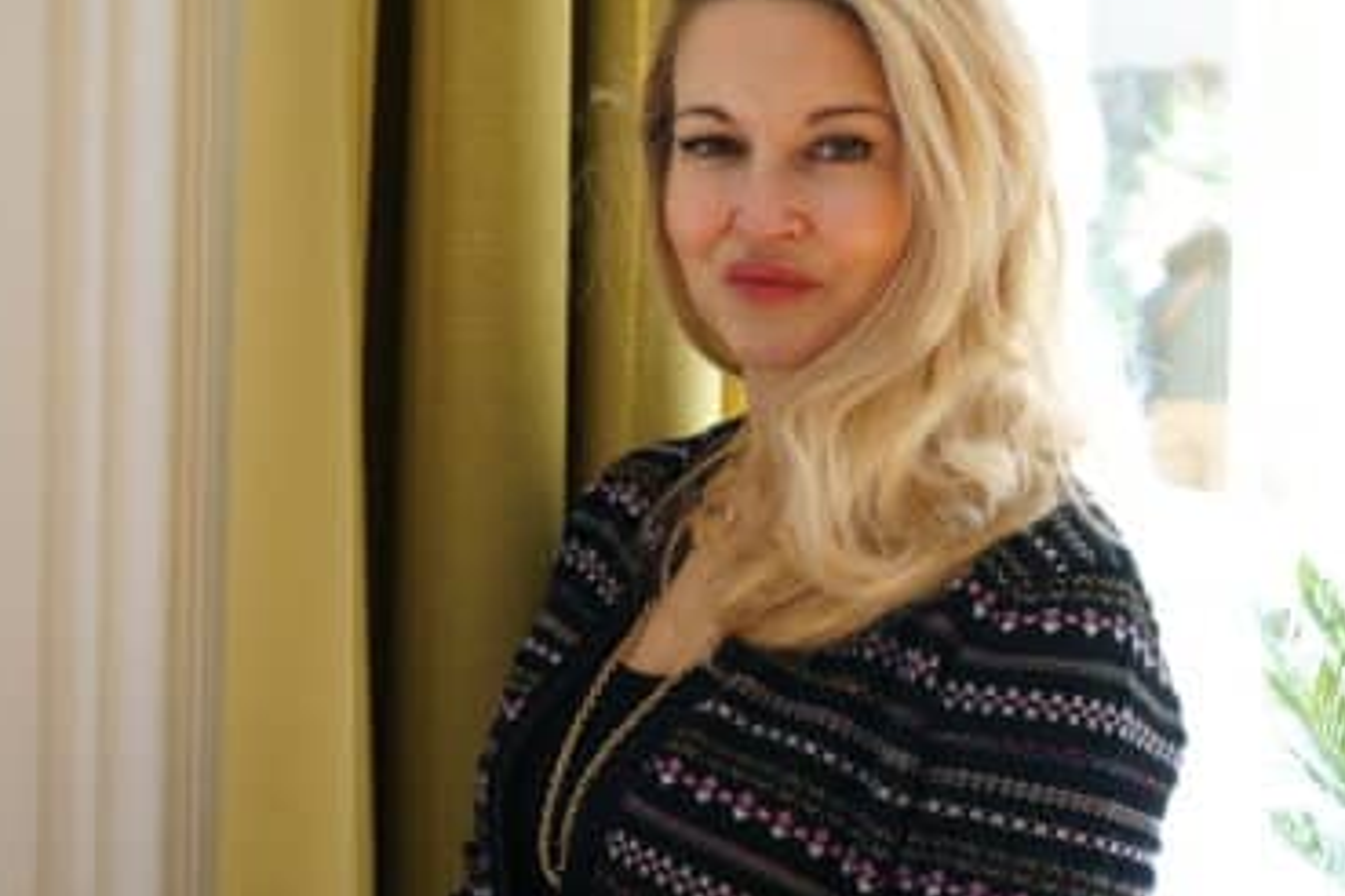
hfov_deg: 38.2
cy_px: 257
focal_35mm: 52
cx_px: 722
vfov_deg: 25.8
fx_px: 1943
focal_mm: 32
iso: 400
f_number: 4.5
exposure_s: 1/100
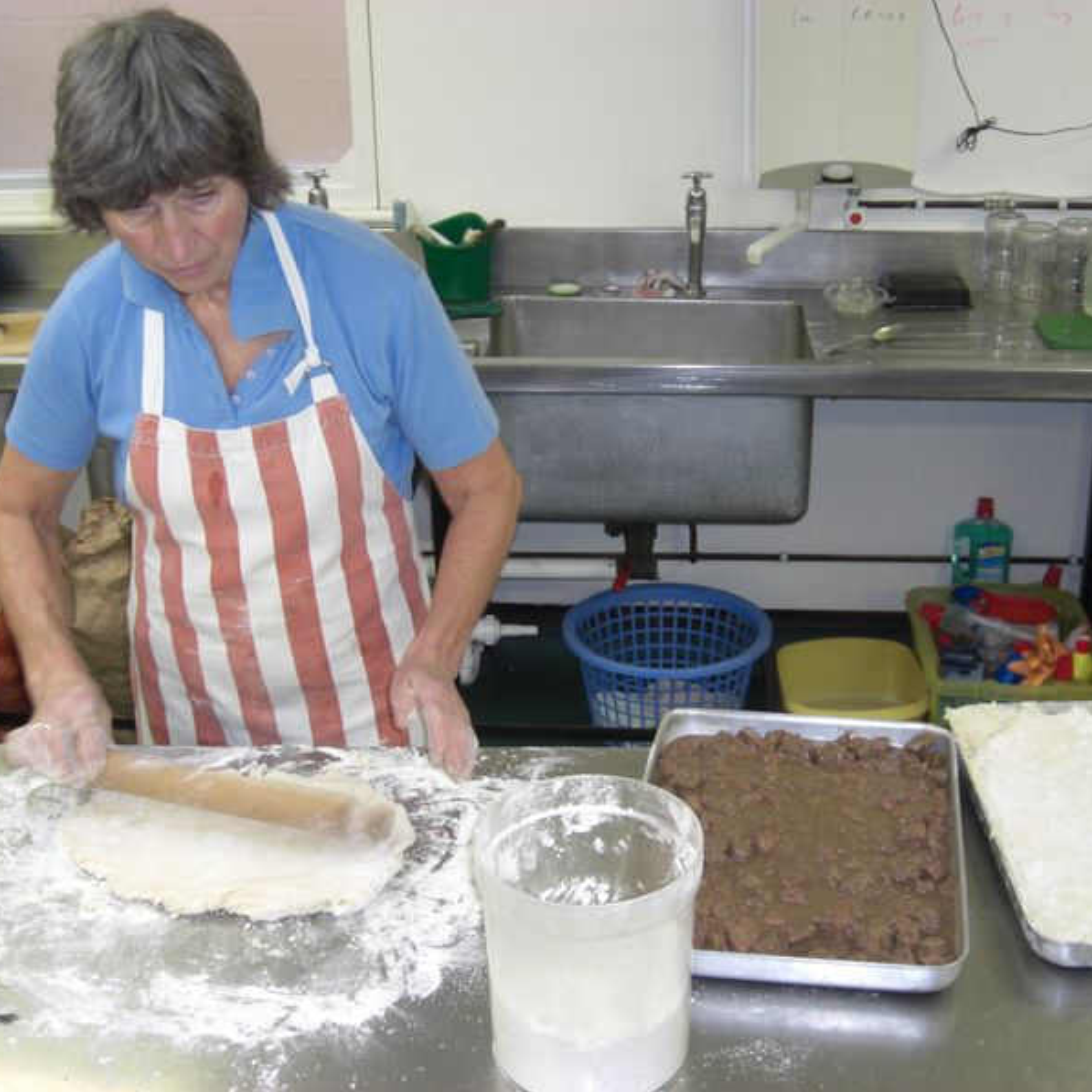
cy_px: 547
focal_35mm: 45
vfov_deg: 37.6
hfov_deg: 37.5
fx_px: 1606
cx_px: 574
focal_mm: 7.9
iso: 200
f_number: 2.8
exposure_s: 1/60
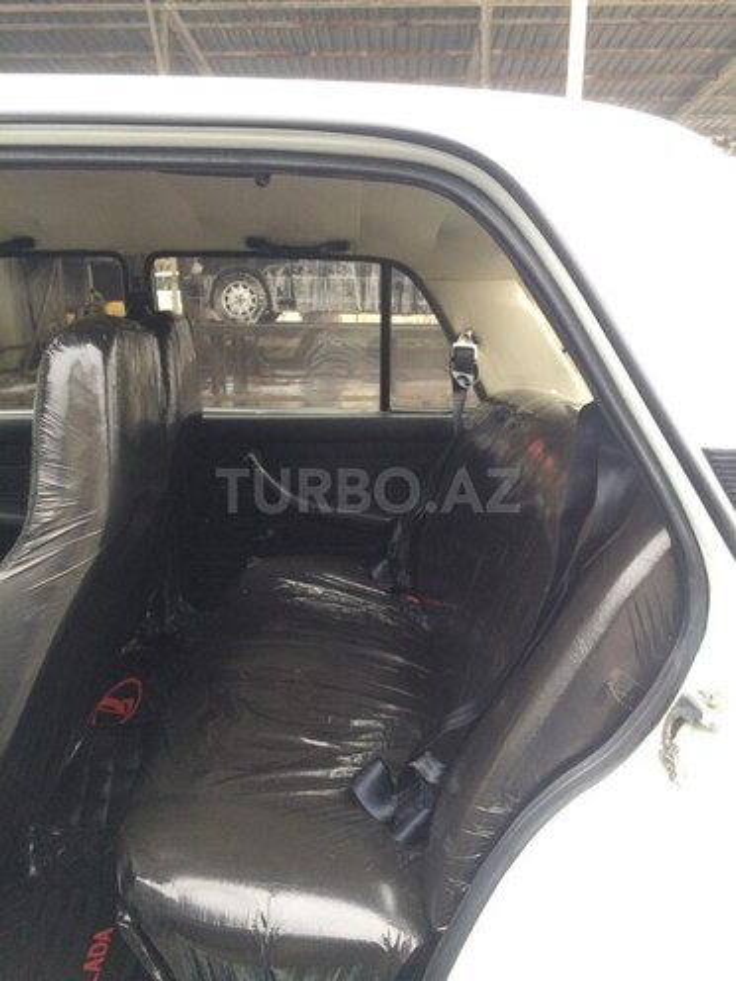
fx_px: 822
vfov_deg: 61.7
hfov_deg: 48.2
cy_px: 490
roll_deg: +1.3
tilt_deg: -14.8
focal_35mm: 29
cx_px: 368
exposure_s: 1/33
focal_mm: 4.15
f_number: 2.2
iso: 160
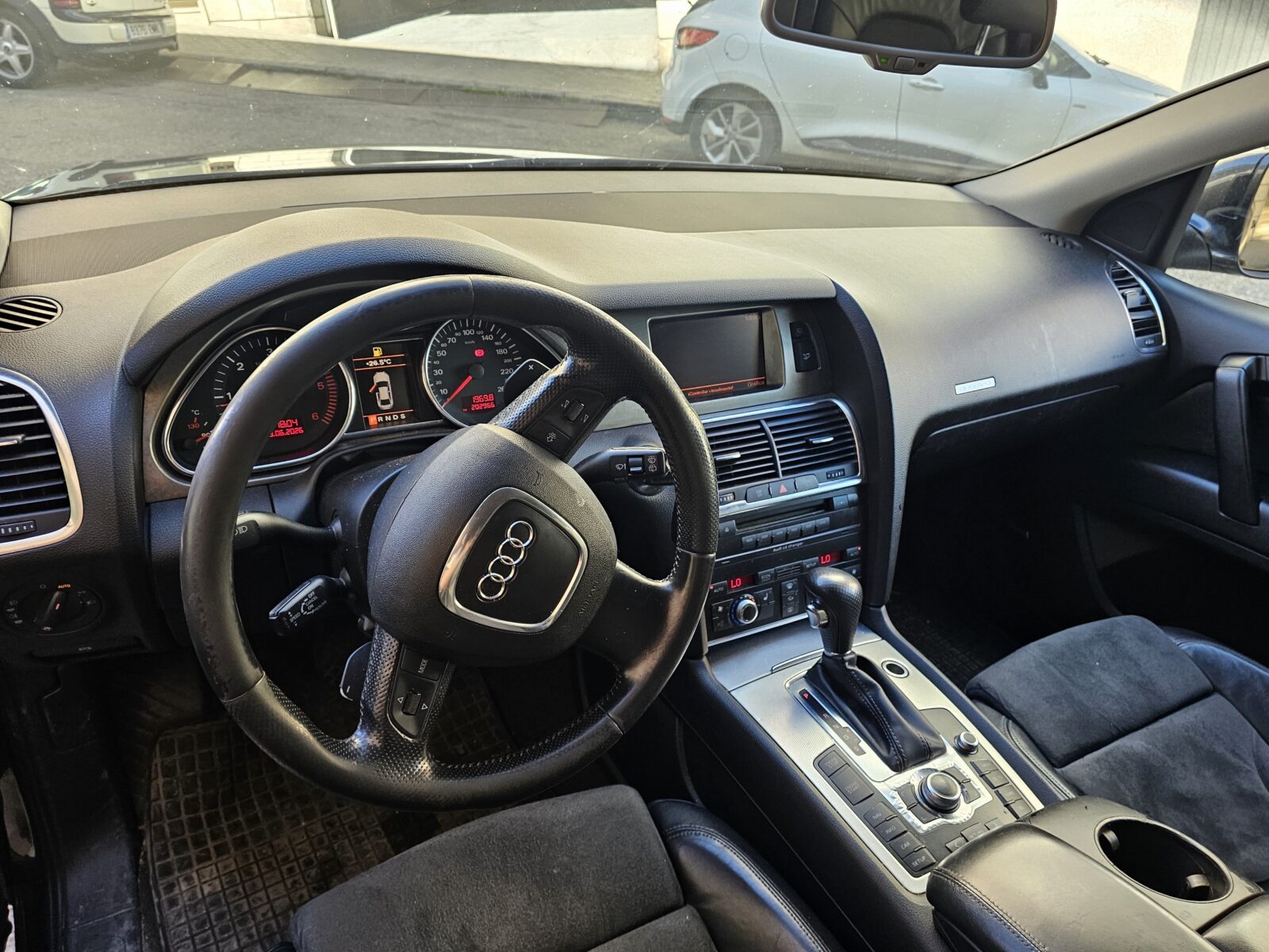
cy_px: 476
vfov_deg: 58.9
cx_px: 634
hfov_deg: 73.9
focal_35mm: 23
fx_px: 843
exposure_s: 1/180
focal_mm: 6.3
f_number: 1.7
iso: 125
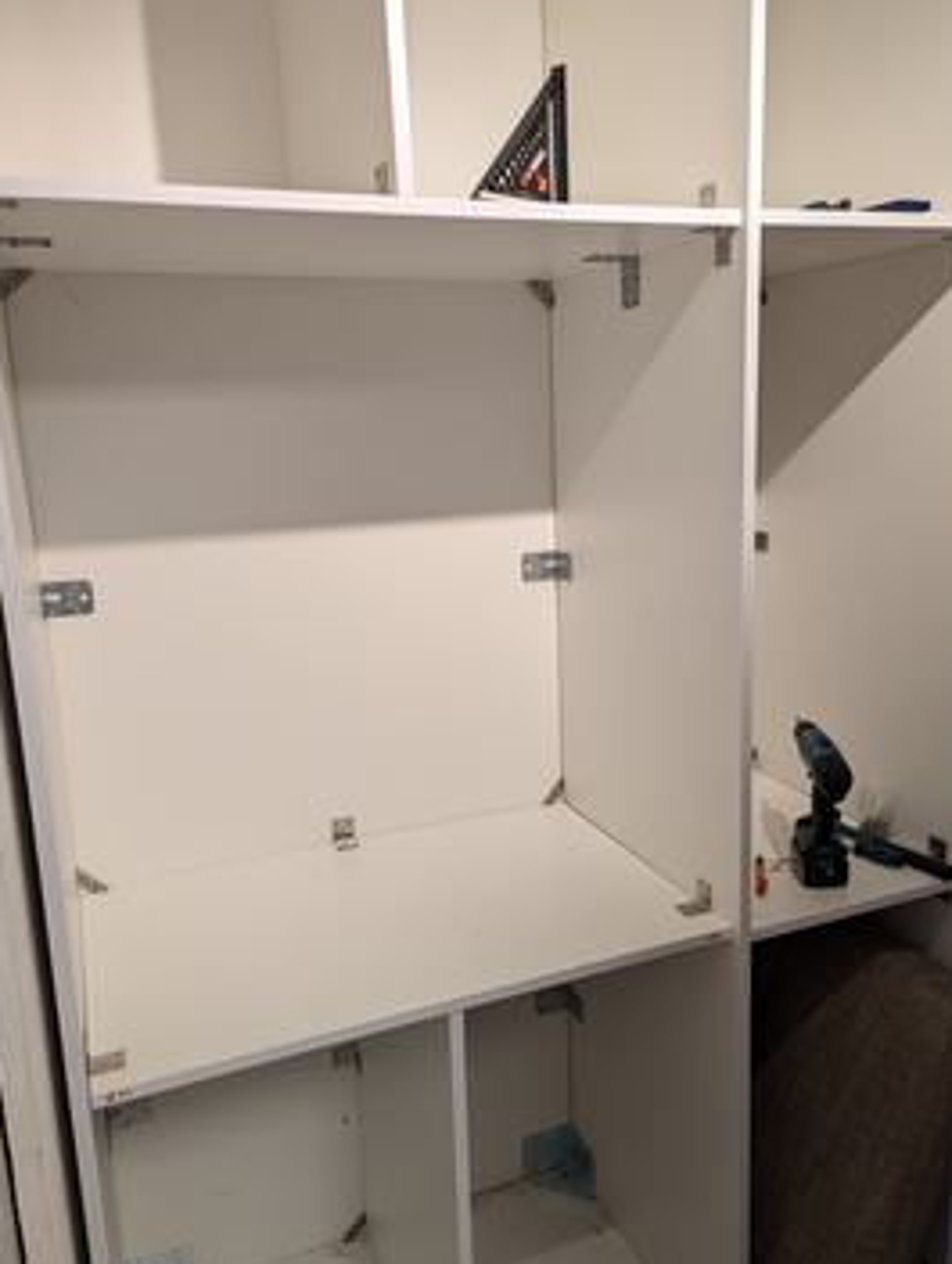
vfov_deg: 61.6
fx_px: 1061
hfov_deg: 48.2
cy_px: 666
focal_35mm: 29
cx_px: 539
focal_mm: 6.81
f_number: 1.85
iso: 47
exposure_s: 1/22.7
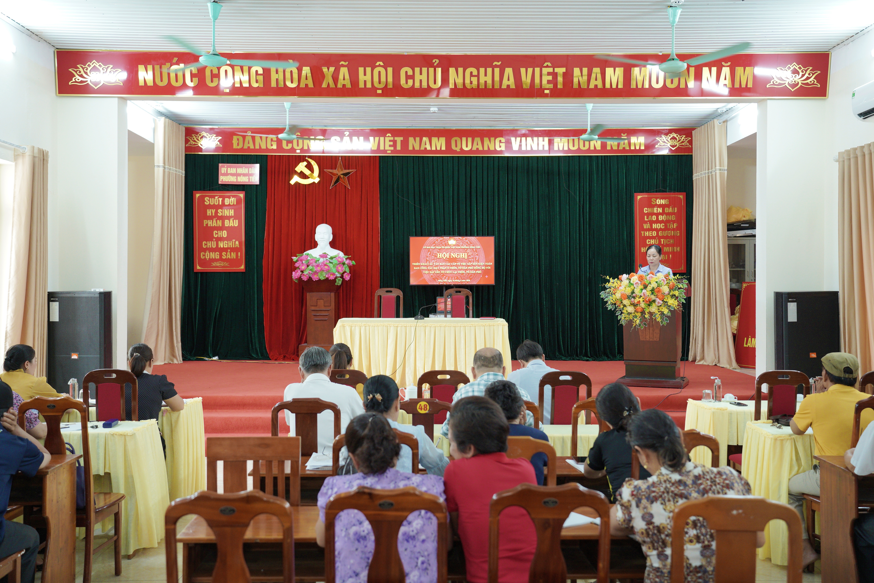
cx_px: 437
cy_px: 292
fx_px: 874
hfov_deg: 53.1
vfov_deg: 36.9
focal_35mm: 36
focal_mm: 36
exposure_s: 1/125
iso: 1600
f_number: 3.5
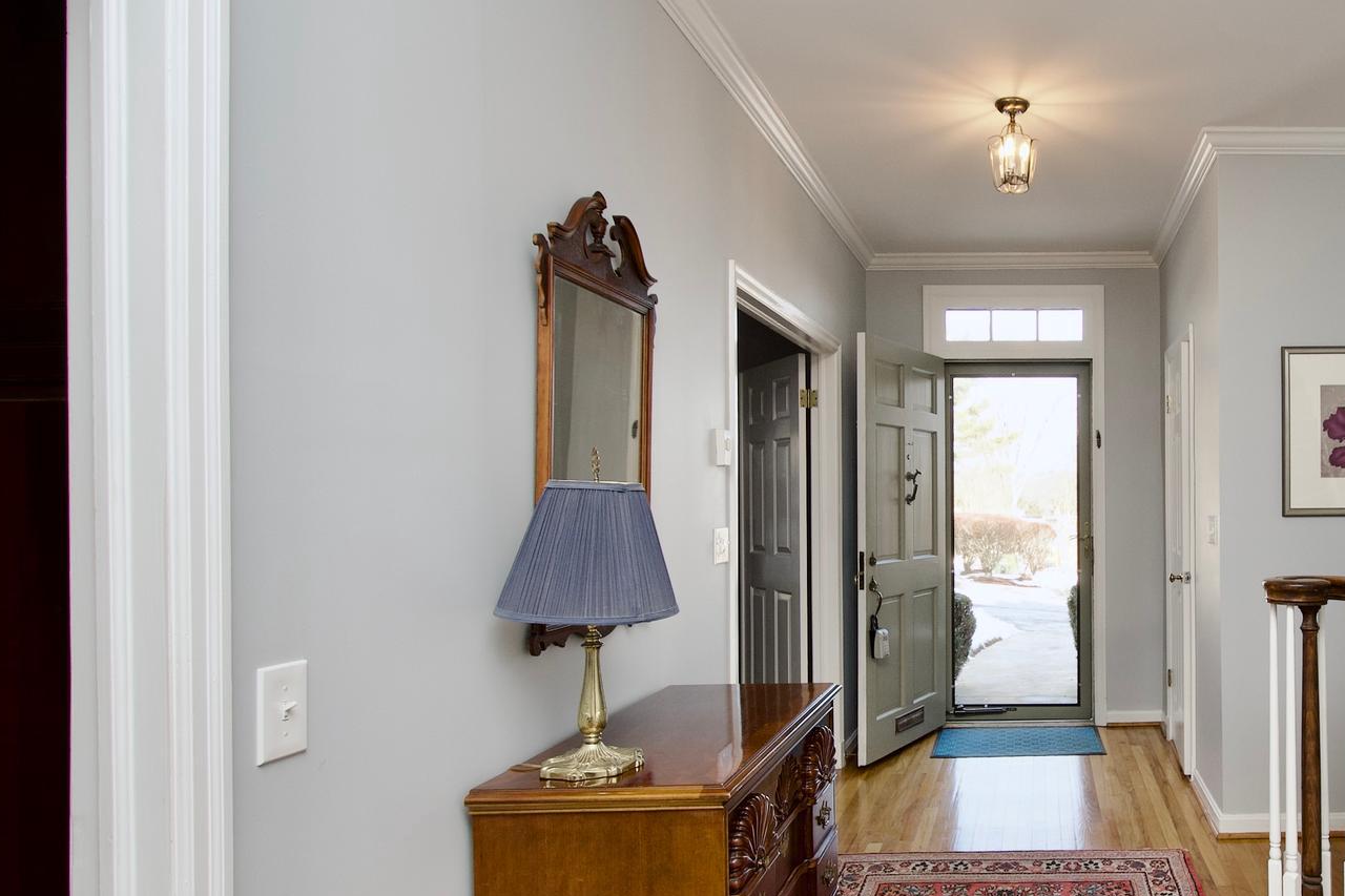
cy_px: 465
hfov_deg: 68.2
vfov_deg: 53.1
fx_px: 896
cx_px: 1034
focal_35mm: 24
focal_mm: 10
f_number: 7.1
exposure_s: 1/100
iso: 320
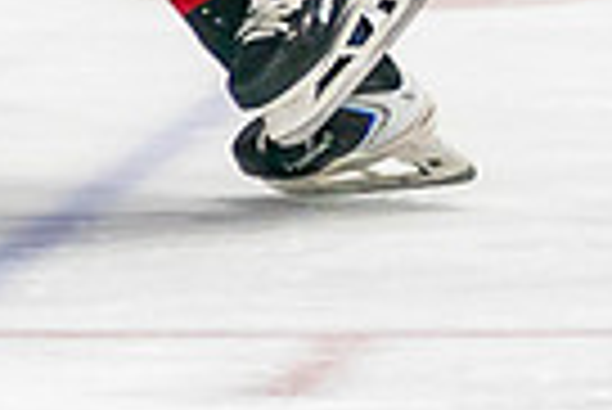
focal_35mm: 943
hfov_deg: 2.2
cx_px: -538
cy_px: 46
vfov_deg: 1.5
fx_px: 16048
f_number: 2.8
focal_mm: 88
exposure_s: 1/640
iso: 640
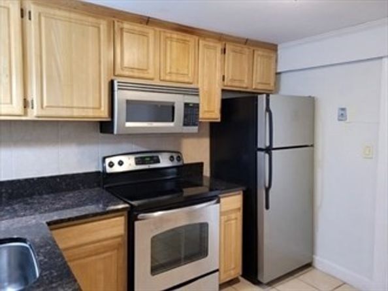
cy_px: 146
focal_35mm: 26
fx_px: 291
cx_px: 194
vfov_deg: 53.0
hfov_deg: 67.3
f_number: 1.8
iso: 640
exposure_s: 1/39
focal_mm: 5.4
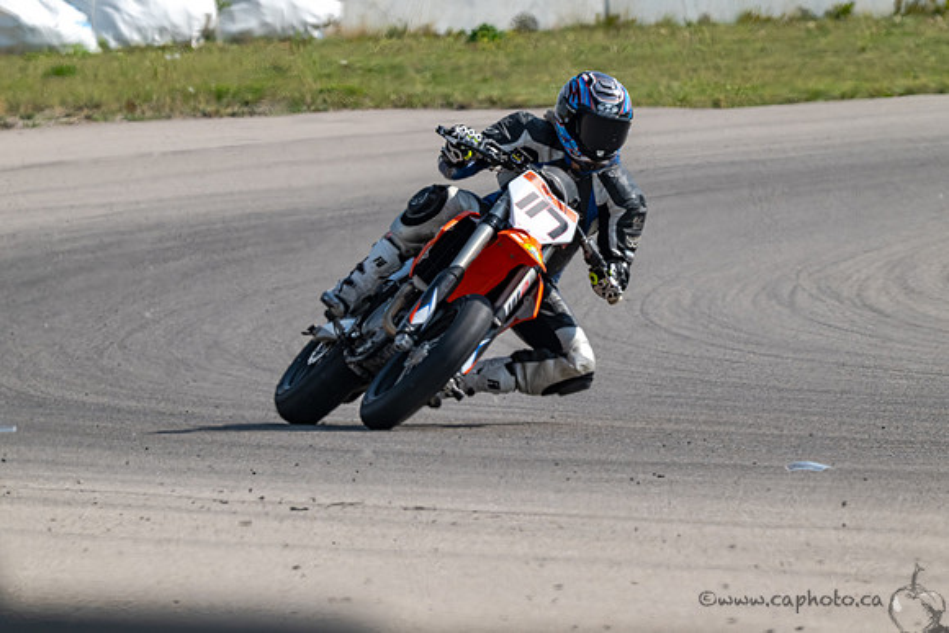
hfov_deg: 3.4
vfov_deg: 2.3
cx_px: 474
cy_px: 316
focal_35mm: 600
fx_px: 15820
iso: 1250
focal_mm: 600
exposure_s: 1/1250
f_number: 16
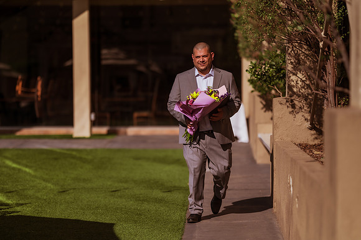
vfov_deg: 9.8
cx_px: 187
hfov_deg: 14.6
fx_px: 1405
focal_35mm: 140
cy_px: 125
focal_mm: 135
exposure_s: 1/8000
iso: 64
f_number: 1.8
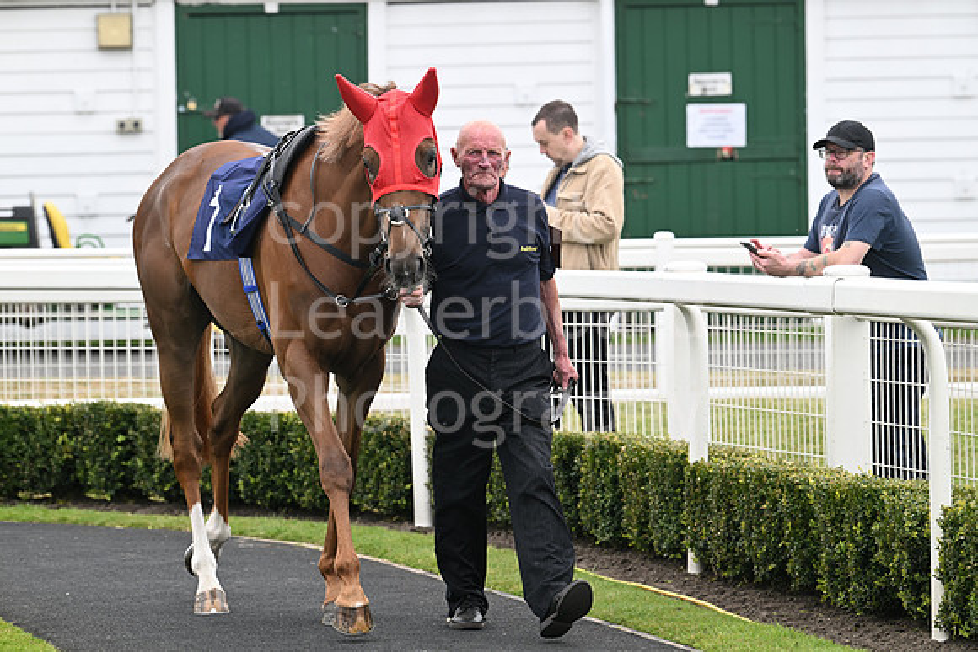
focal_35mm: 200
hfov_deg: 10.3
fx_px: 5434
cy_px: 326
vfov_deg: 6.9
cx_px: 489
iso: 400
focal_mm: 200
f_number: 6.3
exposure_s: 1/640
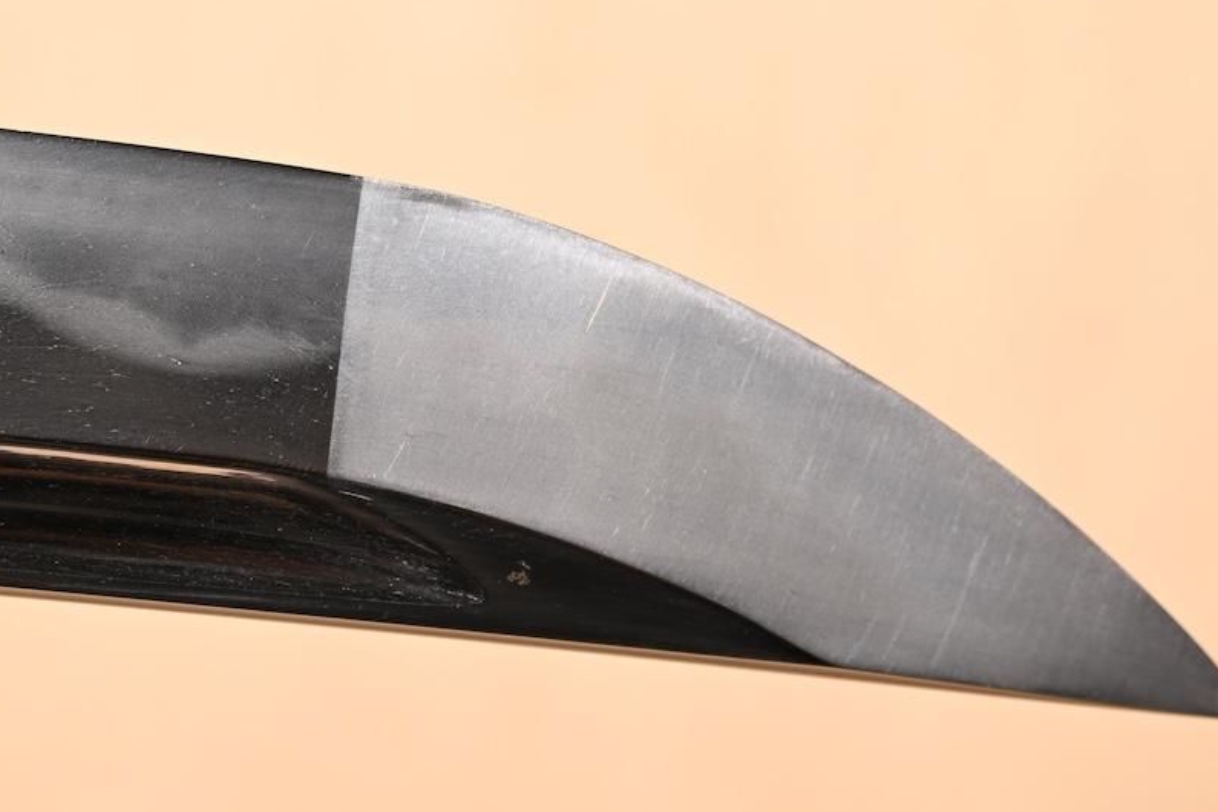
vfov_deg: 7.4
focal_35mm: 185
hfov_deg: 11.1
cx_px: 369
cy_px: 275
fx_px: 6259
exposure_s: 1/2
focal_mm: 70
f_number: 5.3
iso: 100
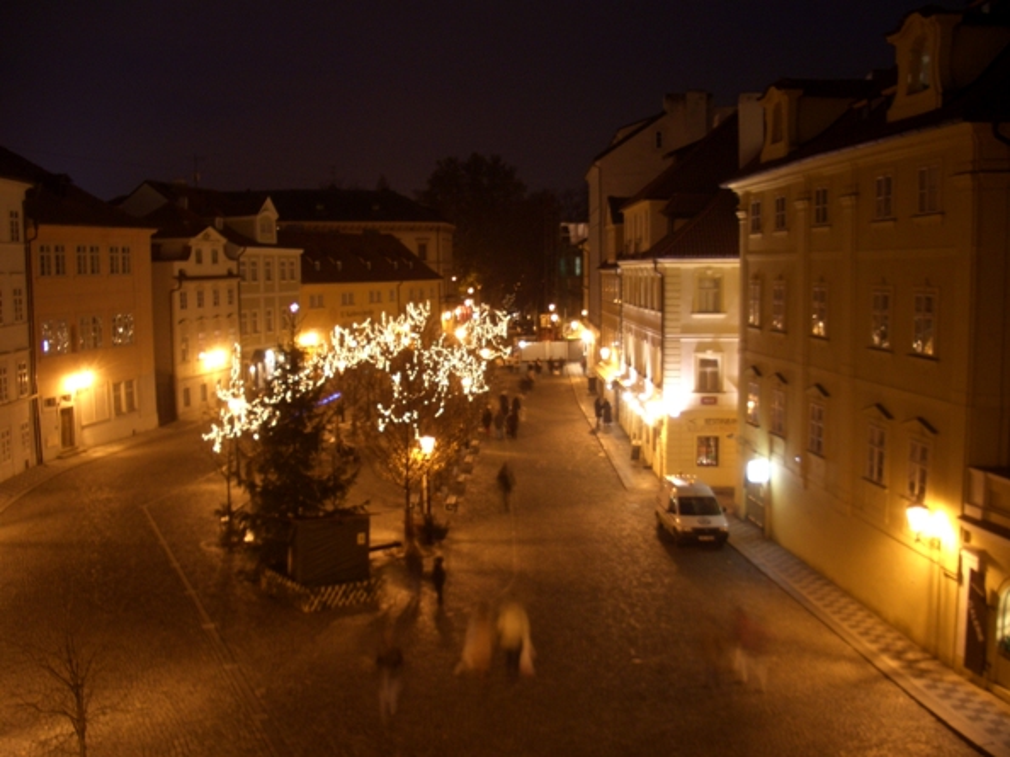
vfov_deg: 40.7
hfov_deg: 52.6
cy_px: 378
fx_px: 1021
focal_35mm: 35
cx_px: 505
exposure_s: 2
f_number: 2.6
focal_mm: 5.8
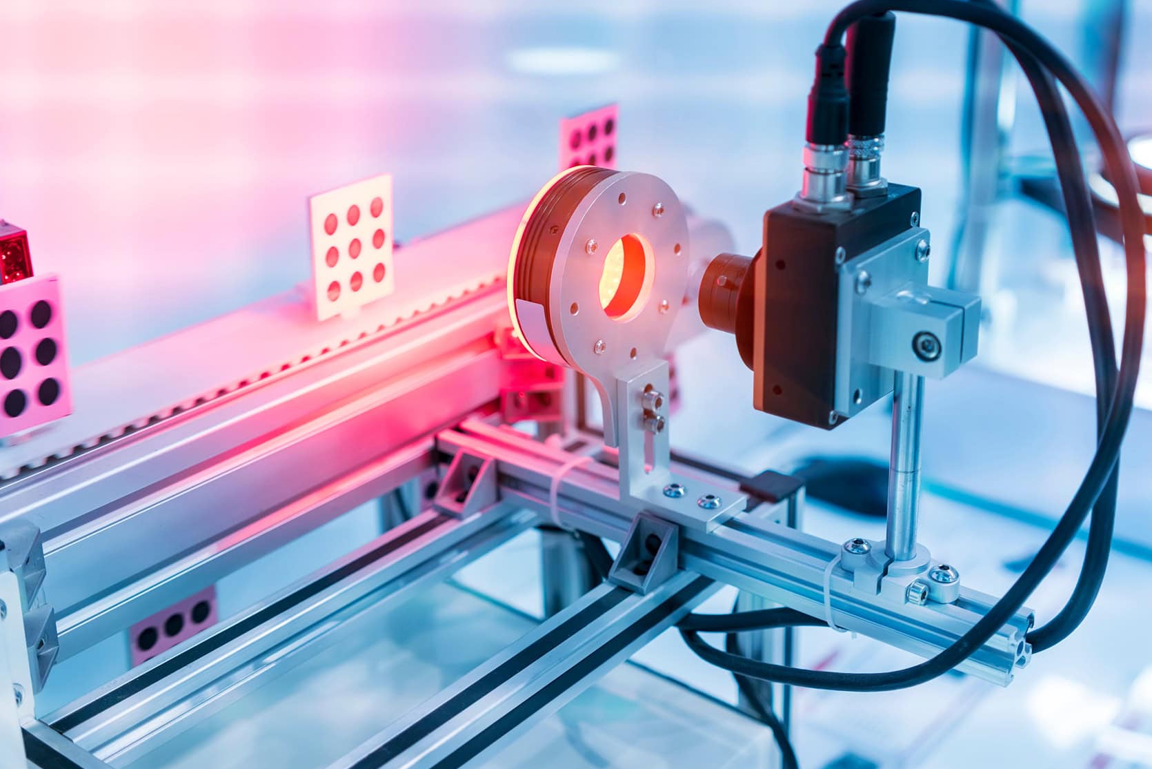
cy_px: 318
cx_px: 614
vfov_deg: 30.5
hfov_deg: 44.5
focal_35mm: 44
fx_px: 1408
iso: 800
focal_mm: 35
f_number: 3.2
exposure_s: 1/500
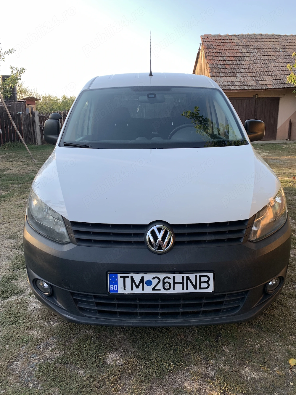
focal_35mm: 26
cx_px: 148
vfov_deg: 67.3
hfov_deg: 53.0
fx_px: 297
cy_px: 198
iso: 25
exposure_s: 1/419
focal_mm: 4.25
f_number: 1.8
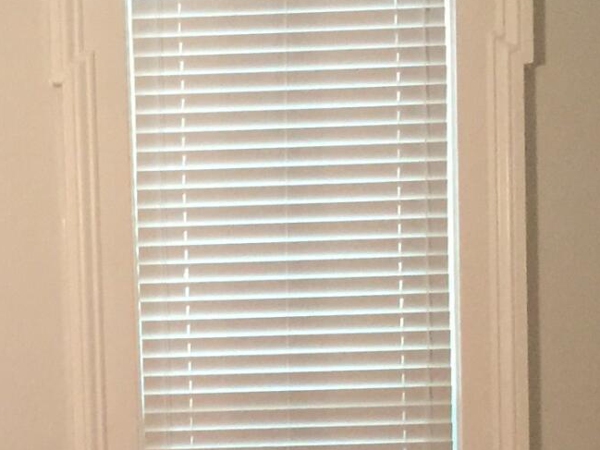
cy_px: 663
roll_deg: +0.6
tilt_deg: -6.0
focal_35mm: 134
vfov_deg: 10.7
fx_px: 2323
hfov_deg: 14.4
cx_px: -51
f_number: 2.2
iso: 125
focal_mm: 4.15
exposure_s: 1/15
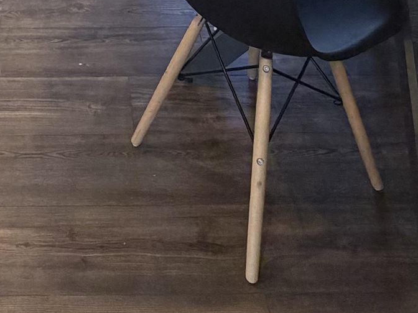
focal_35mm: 64
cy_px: -324
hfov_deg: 29.5
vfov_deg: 16.8
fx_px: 773
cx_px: 74
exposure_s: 1/60
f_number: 2.2
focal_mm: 2.22
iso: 250
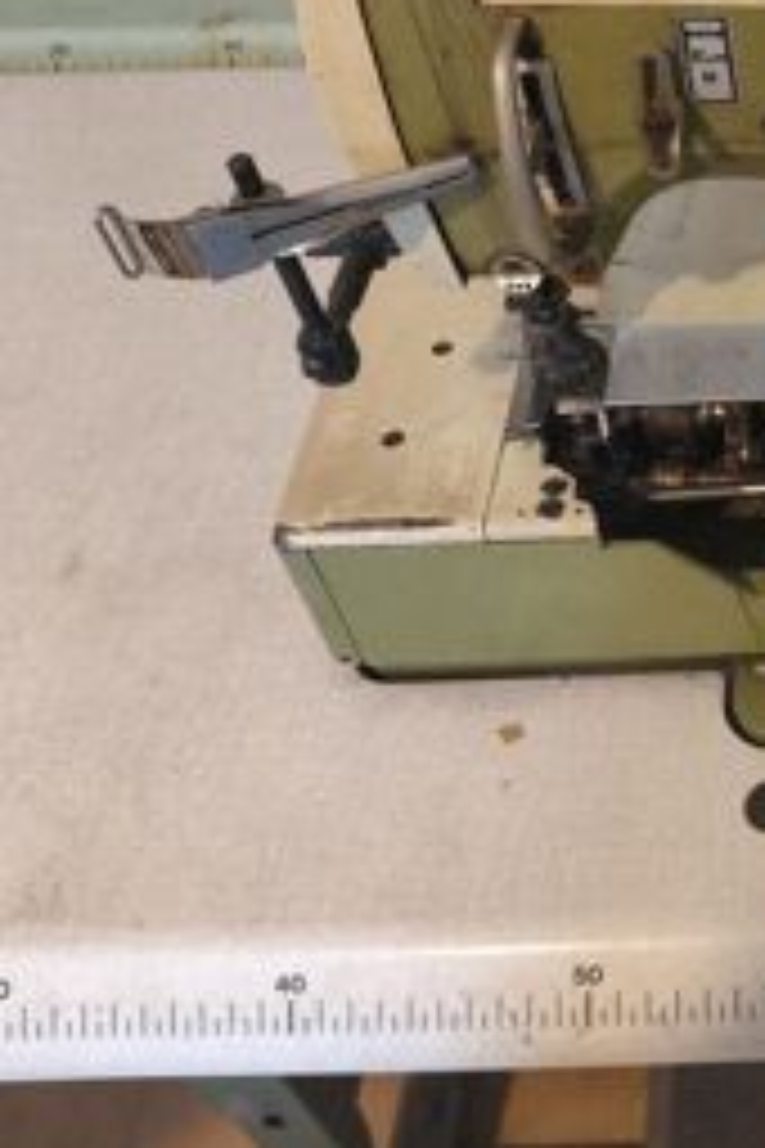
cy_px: 432
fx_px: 1562
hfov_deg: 24.3
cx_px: 972
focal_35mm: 49
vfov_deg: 40.1
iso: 640
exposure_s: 1/20
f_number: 1.79
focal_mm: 4.71
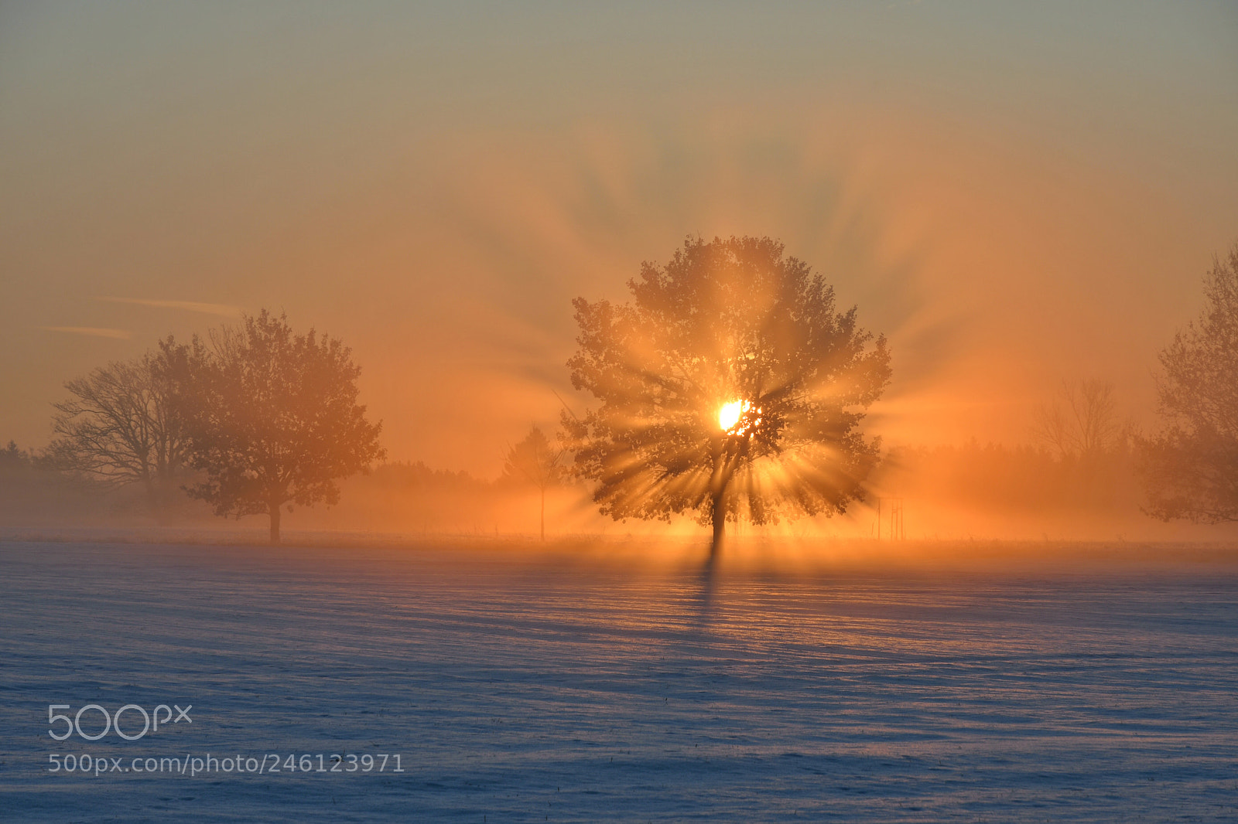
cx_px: 619
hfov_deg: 16.1
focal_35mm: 128
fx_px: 4383
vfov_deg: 10.7
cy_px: 412
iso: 100
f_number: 8
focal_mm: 85
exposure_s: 1/400
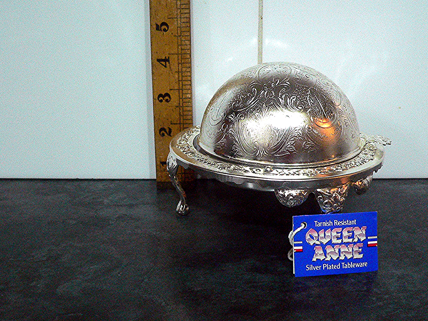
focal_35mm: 42
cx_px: 232
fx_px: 519
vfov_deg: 34.4
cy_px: 153
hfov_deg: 44.7
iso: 400
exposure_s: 1/40
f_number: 2.8
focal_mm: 6
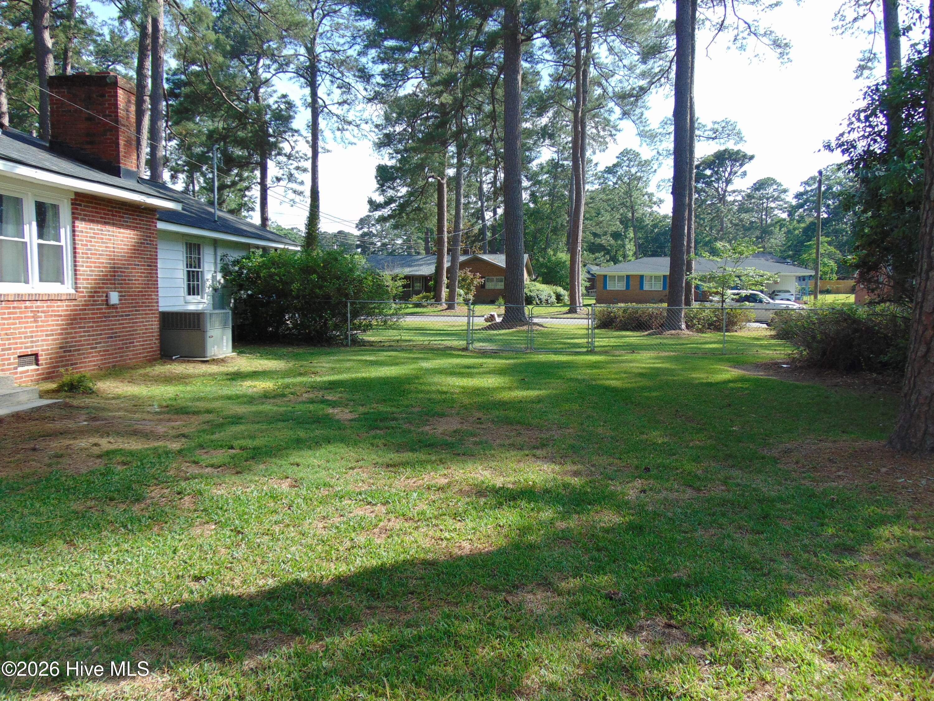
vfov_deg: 54.9
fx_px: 675
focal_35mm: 25
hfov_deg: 69.4
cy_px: 350
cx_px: 467
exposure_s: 1/500
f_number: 3
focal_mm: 4.5
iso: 80
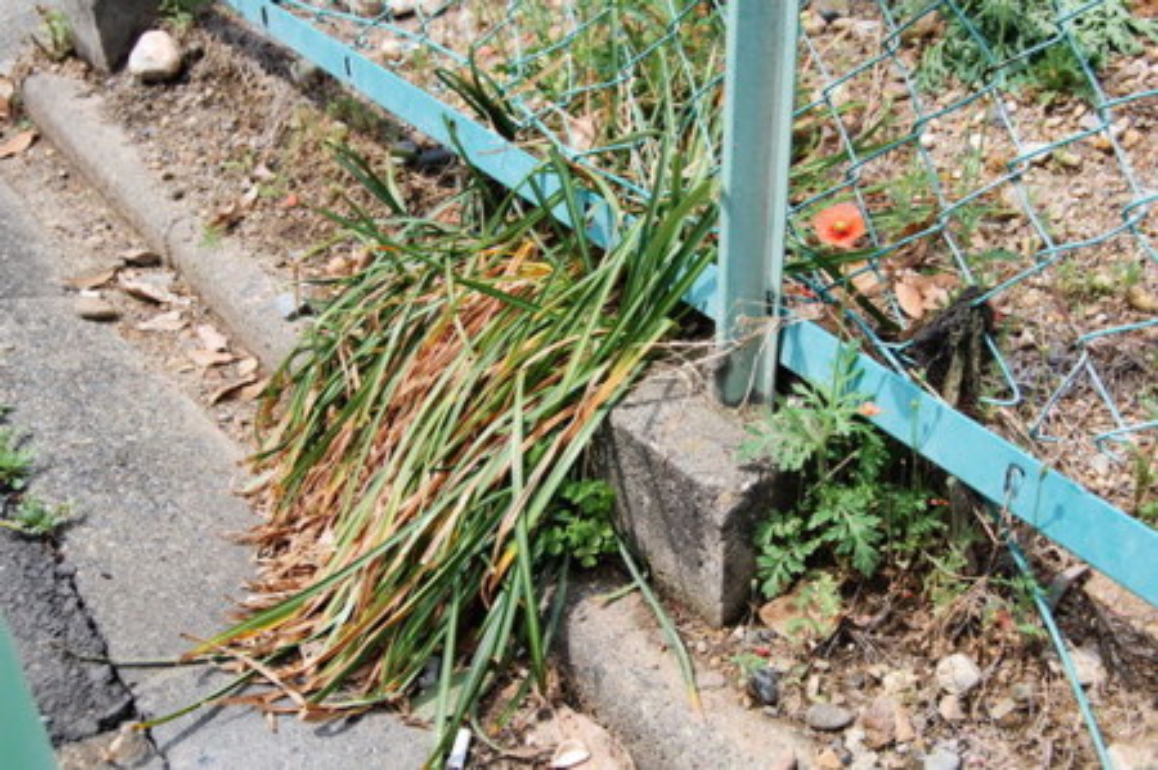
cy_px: 385
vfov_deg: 34.1
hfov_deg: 49.6
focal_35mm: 39
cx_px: 579
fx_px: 1253
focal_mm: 26
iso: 200
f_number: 8
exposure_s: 1/250
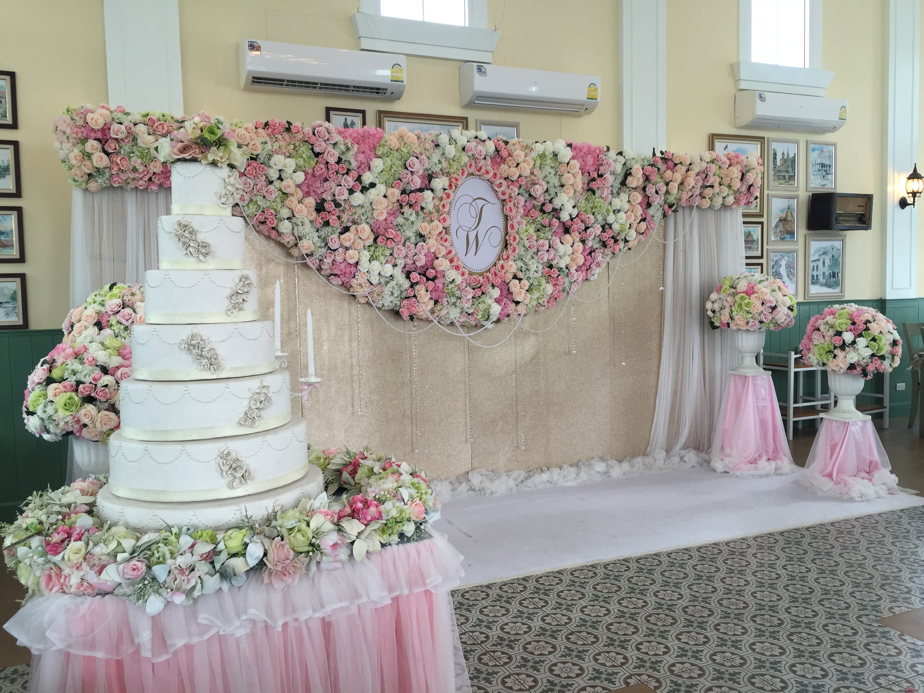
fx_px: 774
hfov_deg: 61.7
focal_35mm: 29
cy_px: 346
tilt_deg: -3.1
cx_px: 462
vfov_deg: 48.2
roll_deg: +0.2
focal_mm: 4.15
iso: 50
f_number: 2.2
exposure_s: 1/100
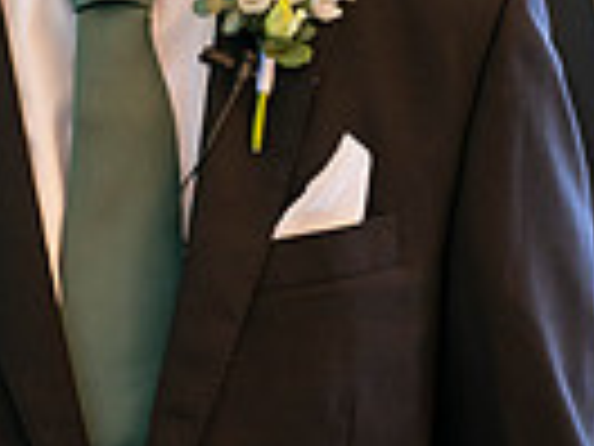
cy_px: -221
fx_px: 5817
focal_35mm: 339
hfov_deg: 5.8
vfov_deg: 4.4
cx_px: 184
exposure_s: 1/320
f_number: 2.8
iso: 640
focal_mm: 80
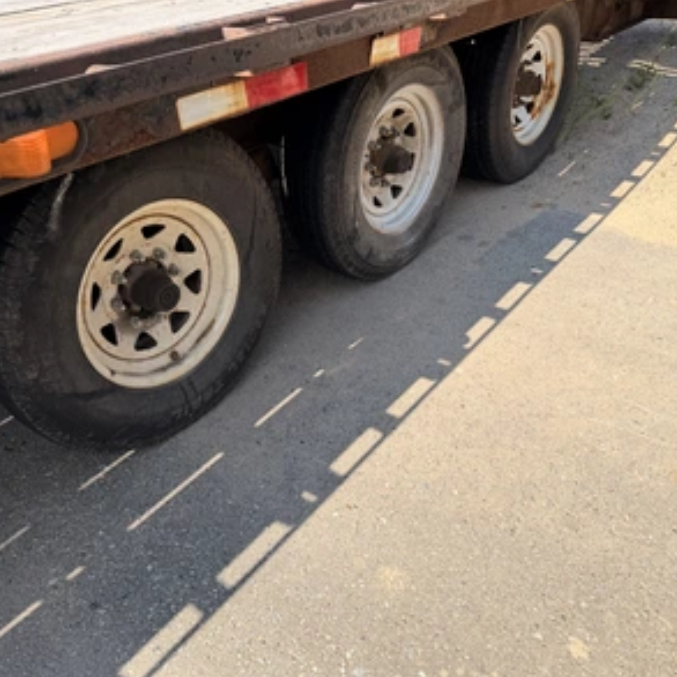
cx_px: 319
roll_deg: +5.9
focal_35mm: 29
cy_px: 340
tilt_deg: -34.2
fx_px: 642
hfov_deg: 55.6
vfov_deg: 55.6
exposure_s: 1/2907
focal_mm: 6.76
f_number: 1.78
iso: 80
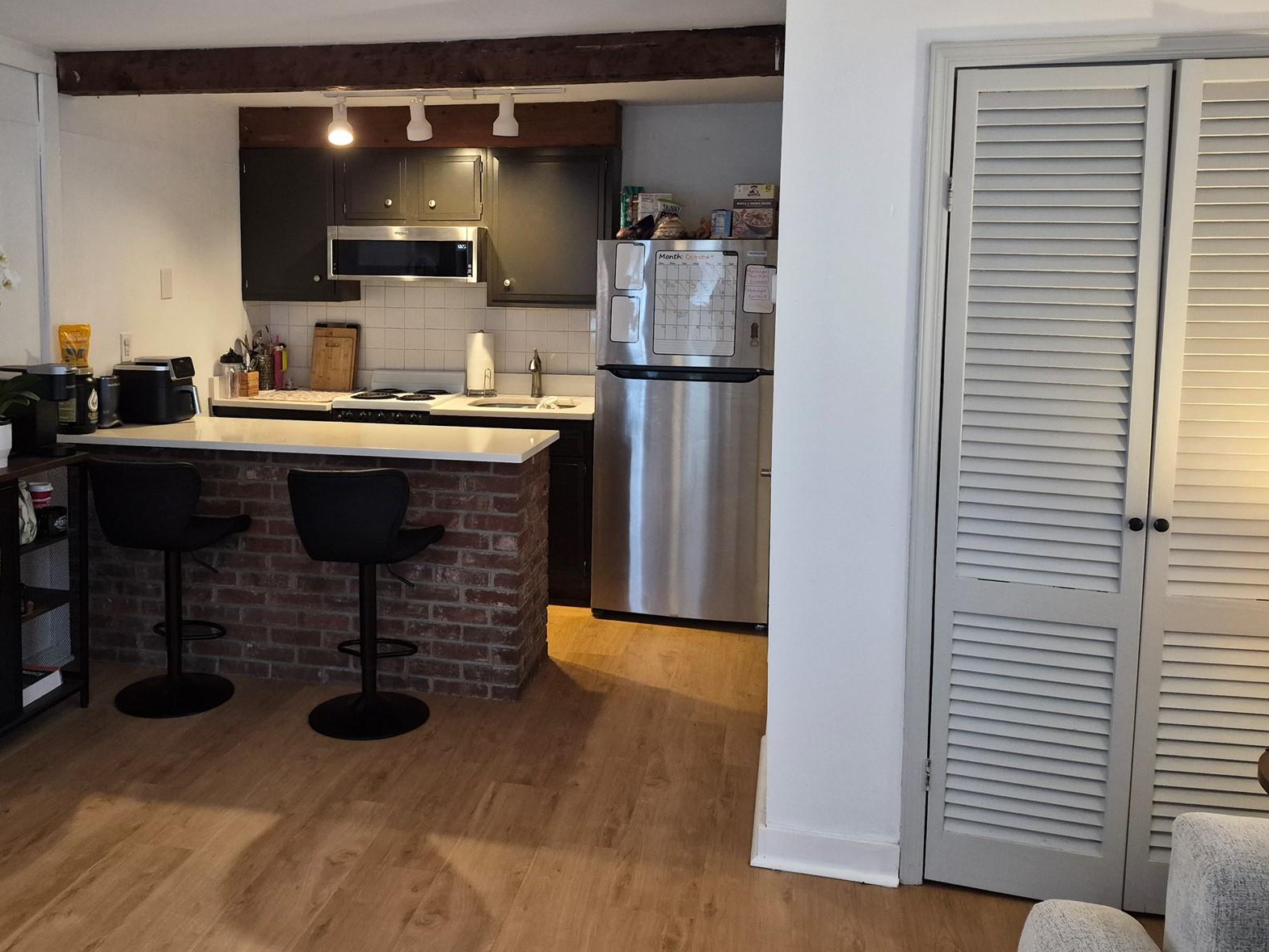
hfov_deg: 59.4
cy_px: 382
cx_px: 502
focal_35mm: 30
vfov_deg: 46.6
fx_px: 1100
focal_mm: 5.4
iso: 1000
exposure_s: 1/120
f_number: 1.8
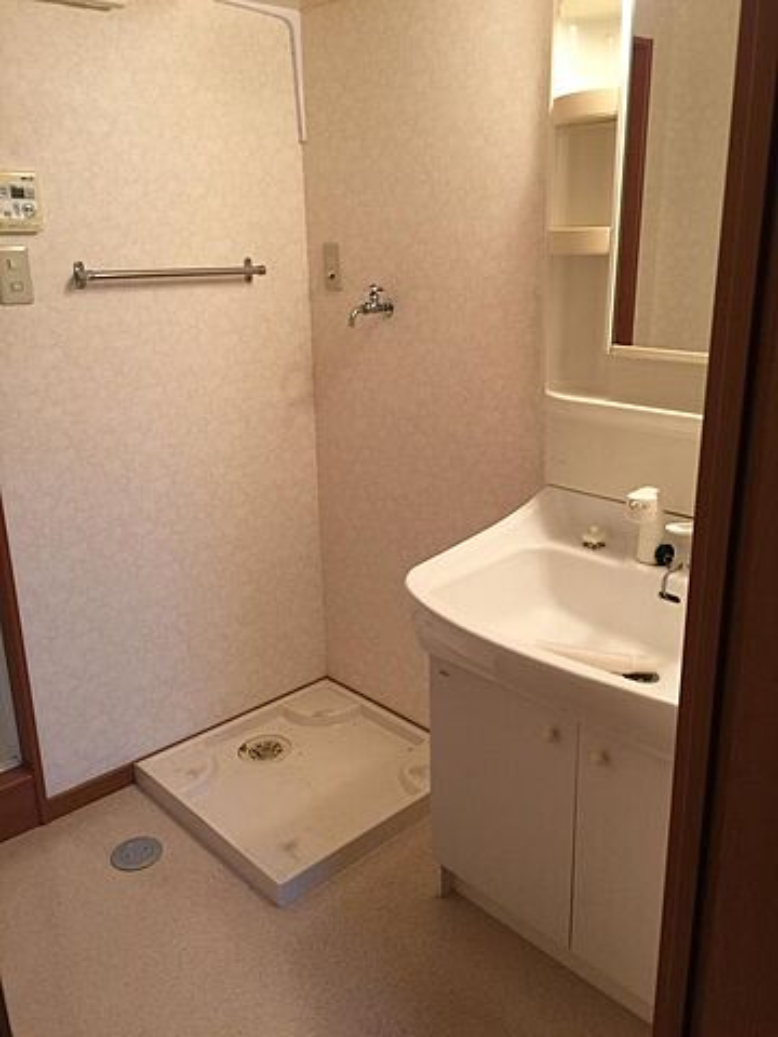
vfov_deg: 61.7
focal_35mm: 29
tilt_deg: -16.9
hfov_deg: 48.2
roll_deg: +1.1
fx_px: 869
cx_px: 389
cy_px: 518
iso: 32
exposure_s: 1/15
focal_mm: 4.15
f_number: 2.2
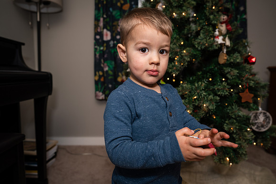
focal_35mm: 24
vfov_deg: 53.2
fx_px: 184
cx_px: 138
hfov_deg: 73.7
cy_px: 92
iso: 200
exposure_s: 1/250
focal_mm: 24
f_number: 4
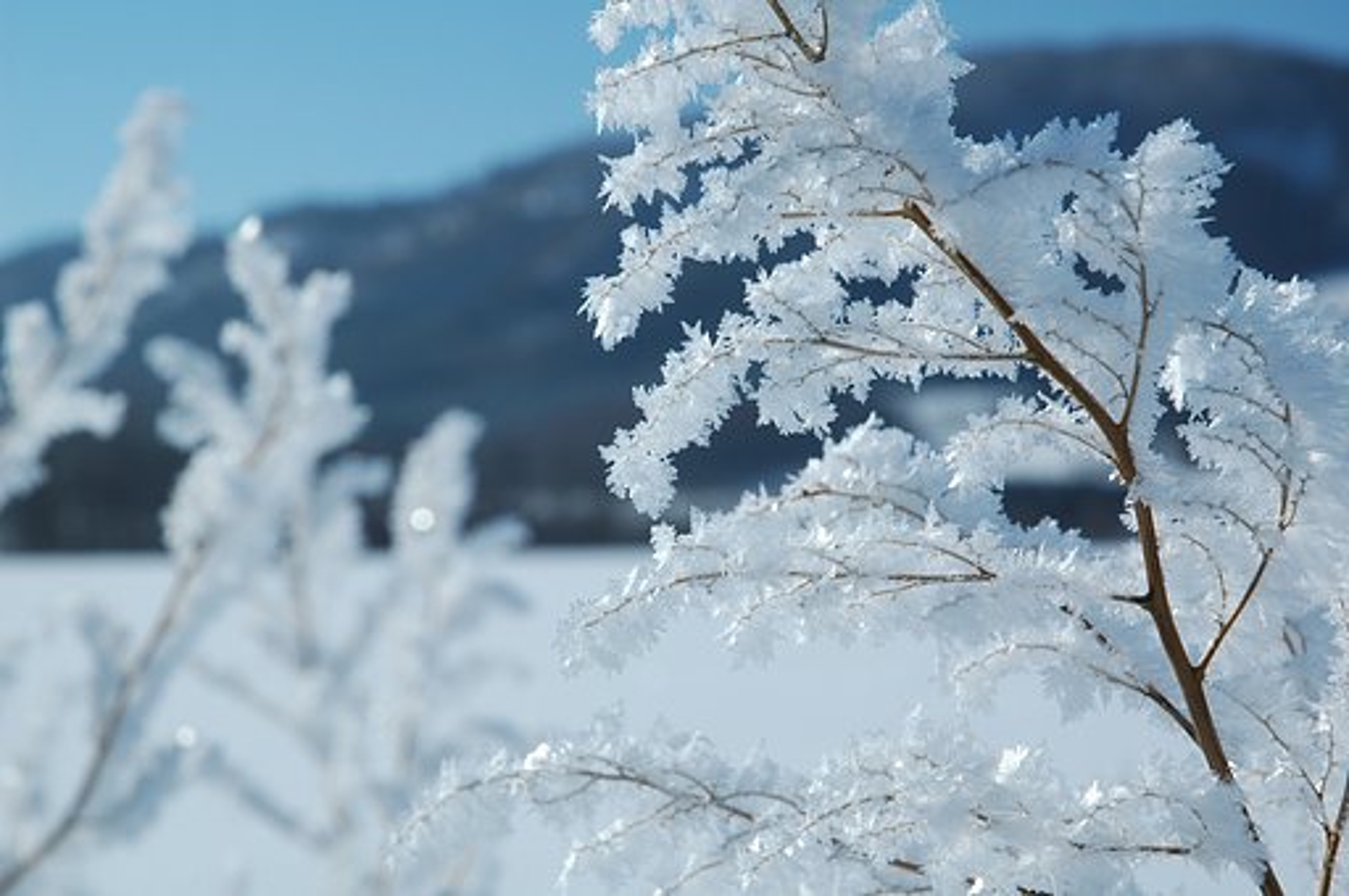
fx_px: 3930
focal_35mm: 105
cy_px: 448
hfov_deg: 19.5
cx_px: 674
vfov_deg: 13.0
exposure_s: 1/500
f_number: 13
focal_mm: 70
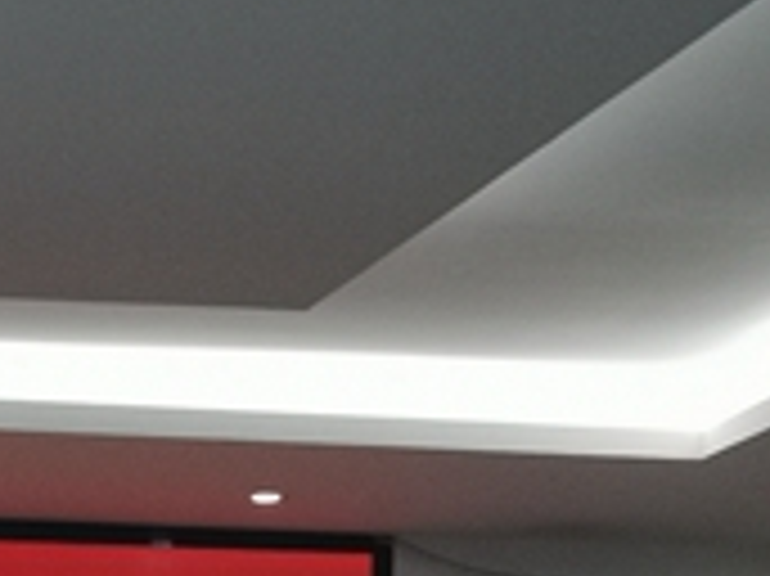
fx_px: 4335
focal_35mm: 195
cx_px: -360
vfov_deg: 7.4
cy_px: 972
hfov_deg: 9.9
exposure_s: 1/100
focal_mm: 4.75
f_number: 1.8
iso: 160
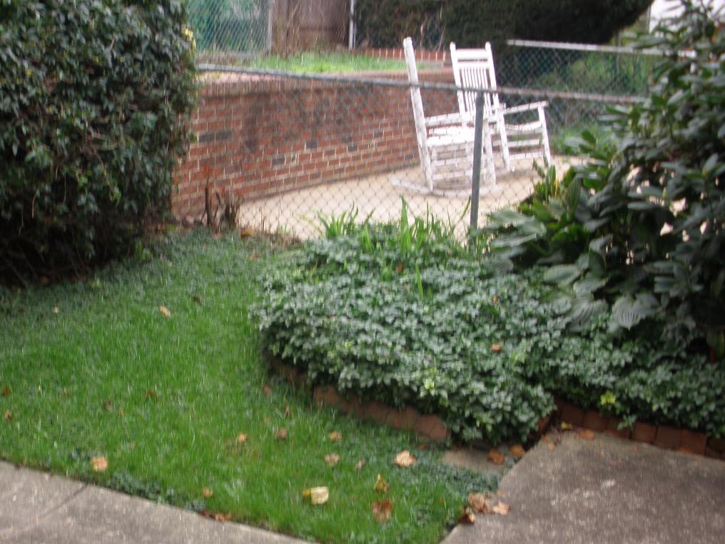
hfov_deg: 37.3
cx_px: 285
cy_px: 226
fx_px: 1068
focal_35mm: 51
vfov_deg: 28.5
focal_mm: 6.3
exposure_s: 1/40
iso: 64
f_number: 3.5
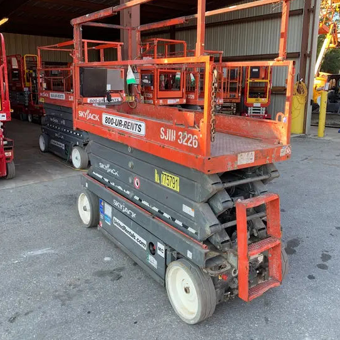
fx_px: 344
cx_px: 170
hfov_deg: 52.5
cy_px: 148
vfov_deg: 52.4
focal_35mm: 31
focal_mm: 4.25
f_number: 1.8
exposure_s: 1/144
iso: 25
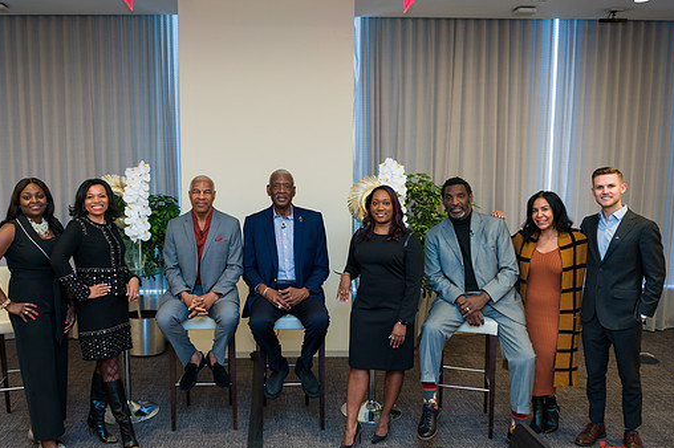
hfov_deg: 57.0
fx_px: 617
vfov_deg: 39.9
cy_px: 243
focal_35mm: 33
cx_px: 282
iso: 640
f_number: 4
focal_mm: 27
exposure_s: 1/200
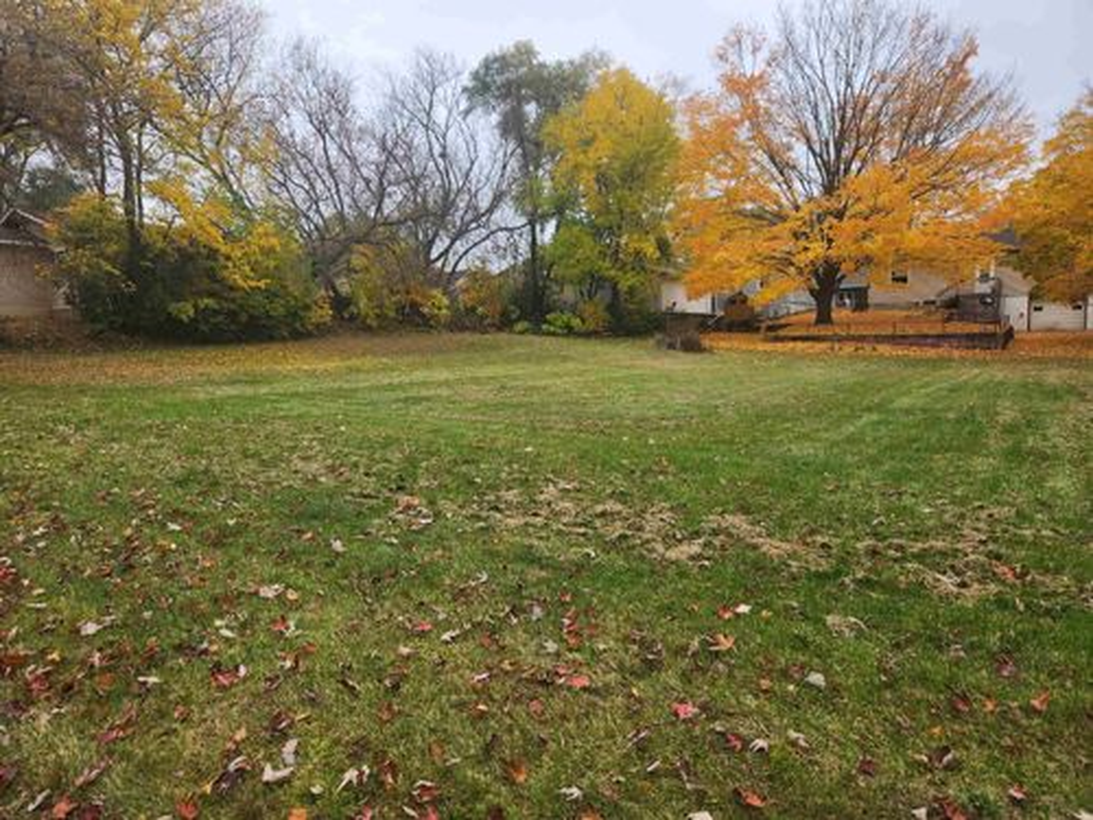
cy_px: 410
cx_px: 546
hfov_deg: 73.9
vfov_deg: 58.9
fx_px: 726
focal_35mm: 23
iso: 25
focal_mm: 5.4
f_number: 1.8
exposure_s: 1/180
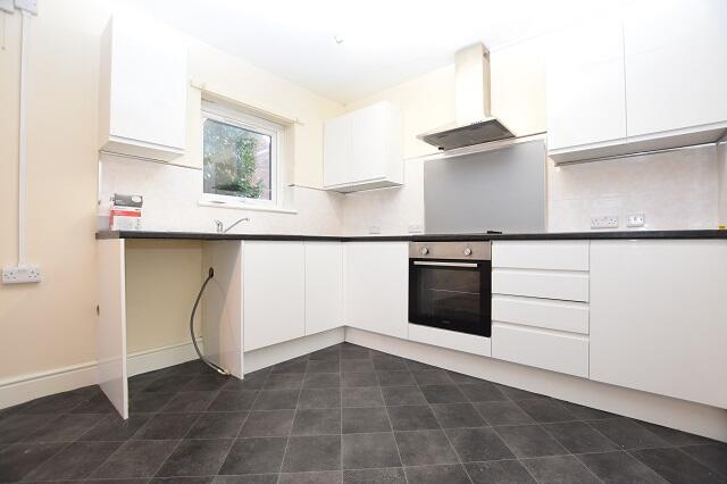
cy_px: 242
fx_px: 303
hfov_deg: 100.4
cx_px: 364
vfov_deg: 77.3
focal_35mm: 15
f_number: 4.5
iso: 800
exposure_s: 1/80
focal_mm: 10
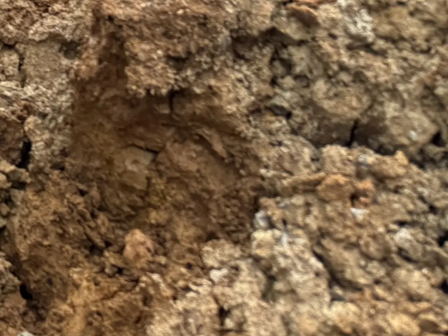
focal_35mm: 132
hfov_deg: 11.9
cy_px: -377
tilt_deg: +5.2
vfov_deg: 10.2
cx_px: -655
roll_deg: -1.6
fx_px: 1708
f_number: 1.78
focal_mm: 6.76
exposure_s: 1/651
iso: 80
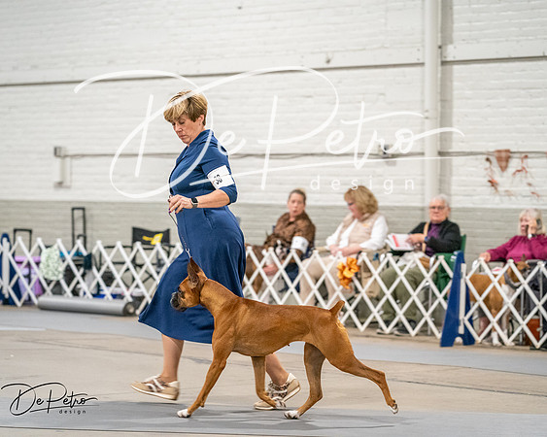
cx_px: 274
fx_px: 1914
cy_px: 218
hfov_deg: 16.3
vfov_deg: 13.0
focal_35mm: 118
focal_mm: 105
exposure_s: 1/250
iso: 6400
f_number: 3.2
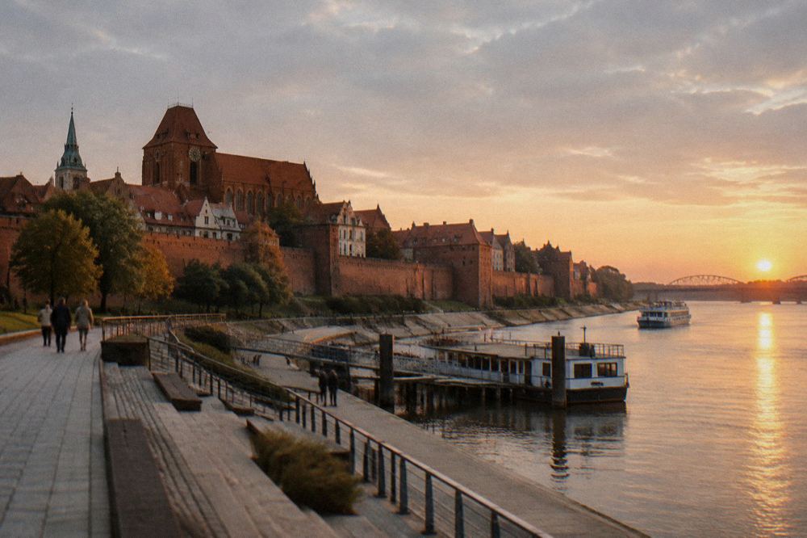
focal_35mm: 28
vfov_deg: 46.4
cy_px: 269
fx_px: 627
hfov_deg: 65.5
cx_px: 404
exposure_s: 1/800
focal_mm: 28
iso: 320
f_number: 7.1
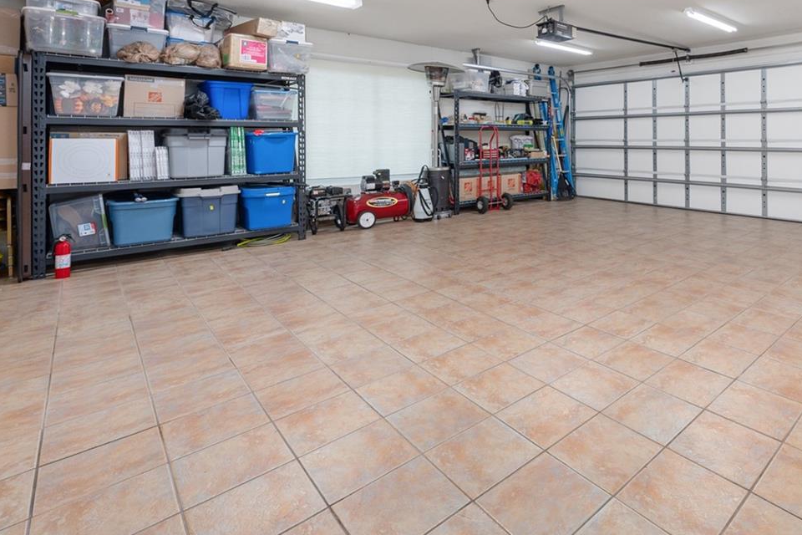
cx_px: 571
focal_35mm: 20
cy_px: 138
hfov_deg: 79.4
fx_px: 446
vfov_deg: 58.9
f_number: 7.1
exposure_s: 1/6
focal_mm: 12
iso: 100
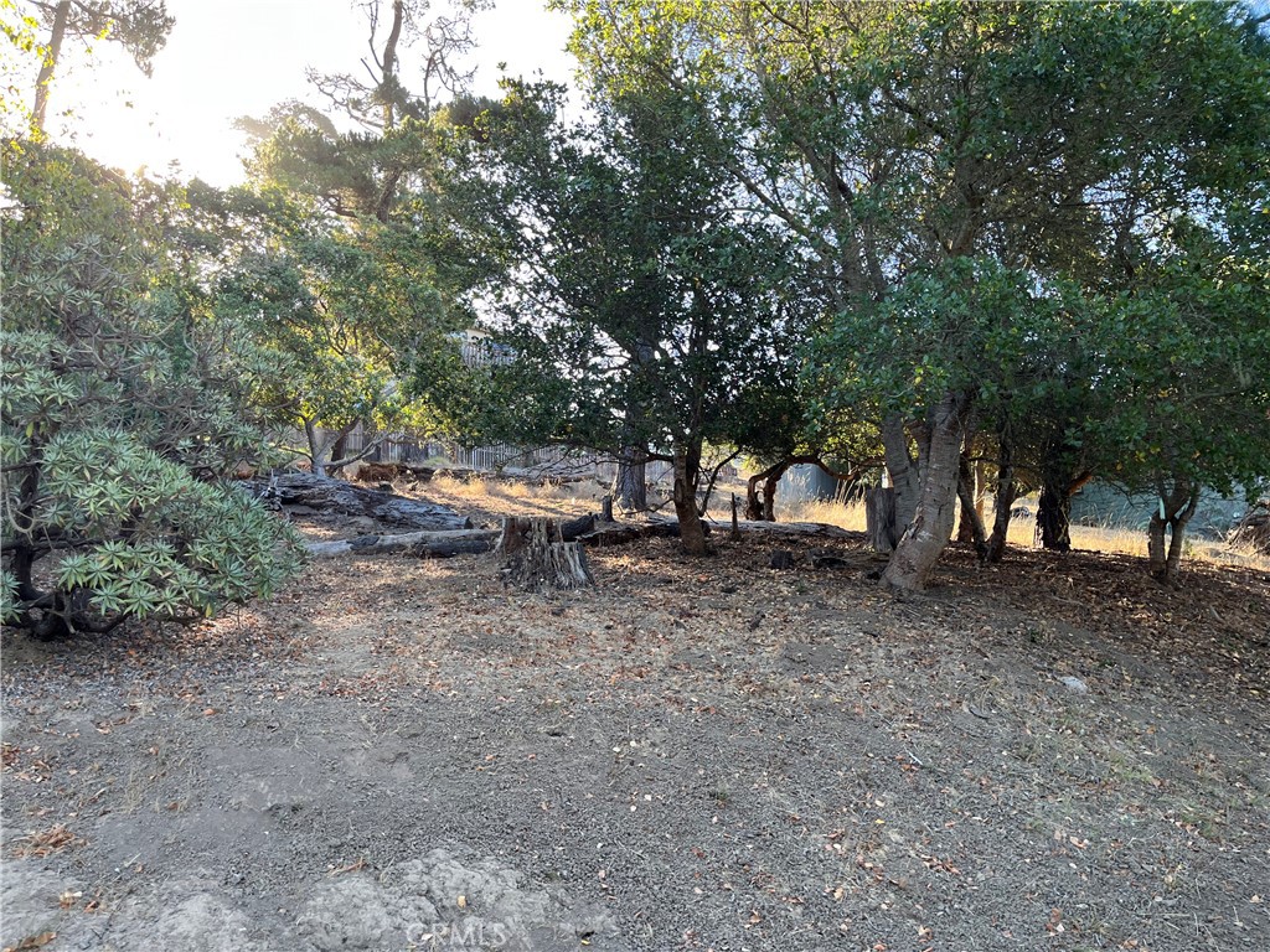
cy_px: 476
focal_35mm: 26
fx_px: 954
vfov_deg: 53.1
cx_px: 635
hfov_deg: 67.3
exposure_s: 1/176
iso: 40
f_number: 1.6
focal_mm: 5.1
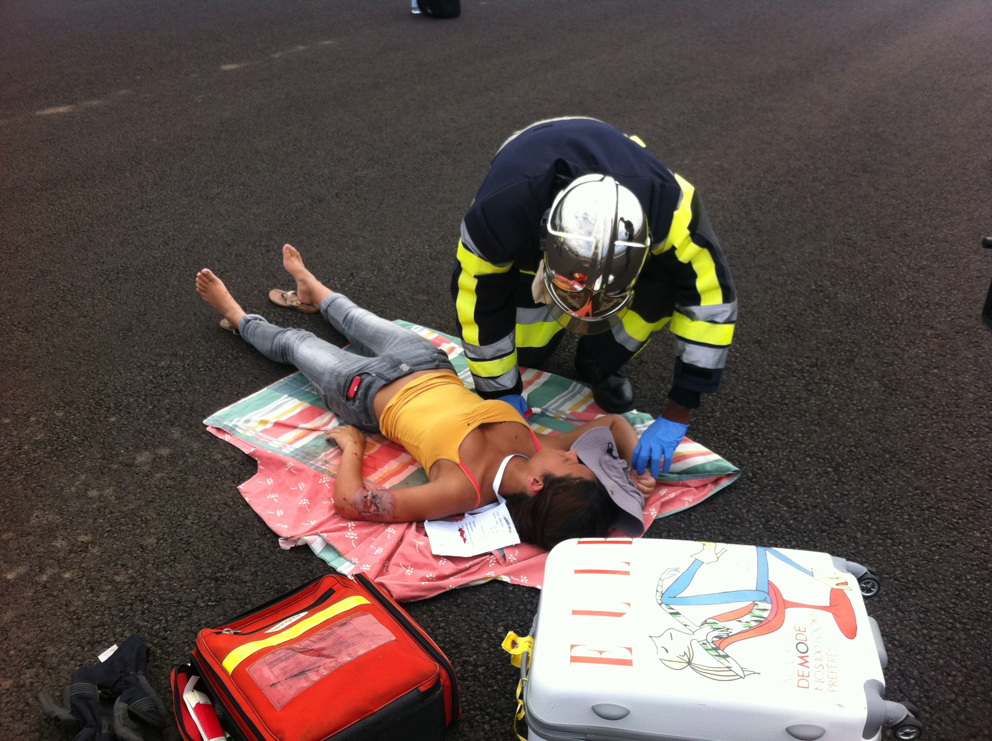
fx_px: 1002
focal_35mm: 35
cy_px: 370
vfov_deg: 40.6
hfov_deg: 52.7
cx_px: 496
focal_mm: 3.85
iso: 80
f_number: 2.8
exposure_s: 1/1040
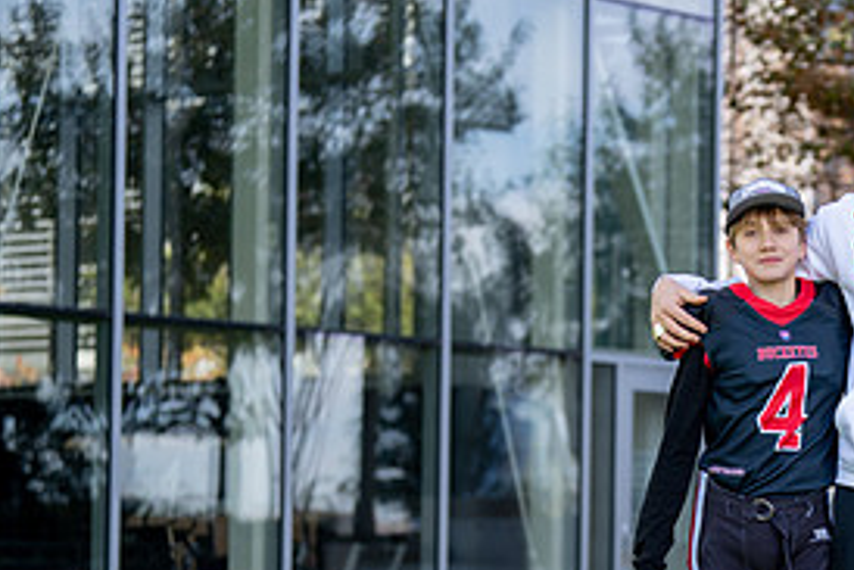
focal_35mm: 148
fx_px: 3513
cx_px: 876
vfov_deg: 9.2
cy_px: 522
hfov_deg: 13.6
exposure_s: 1/500
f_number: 2.8
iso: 100
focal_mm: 70
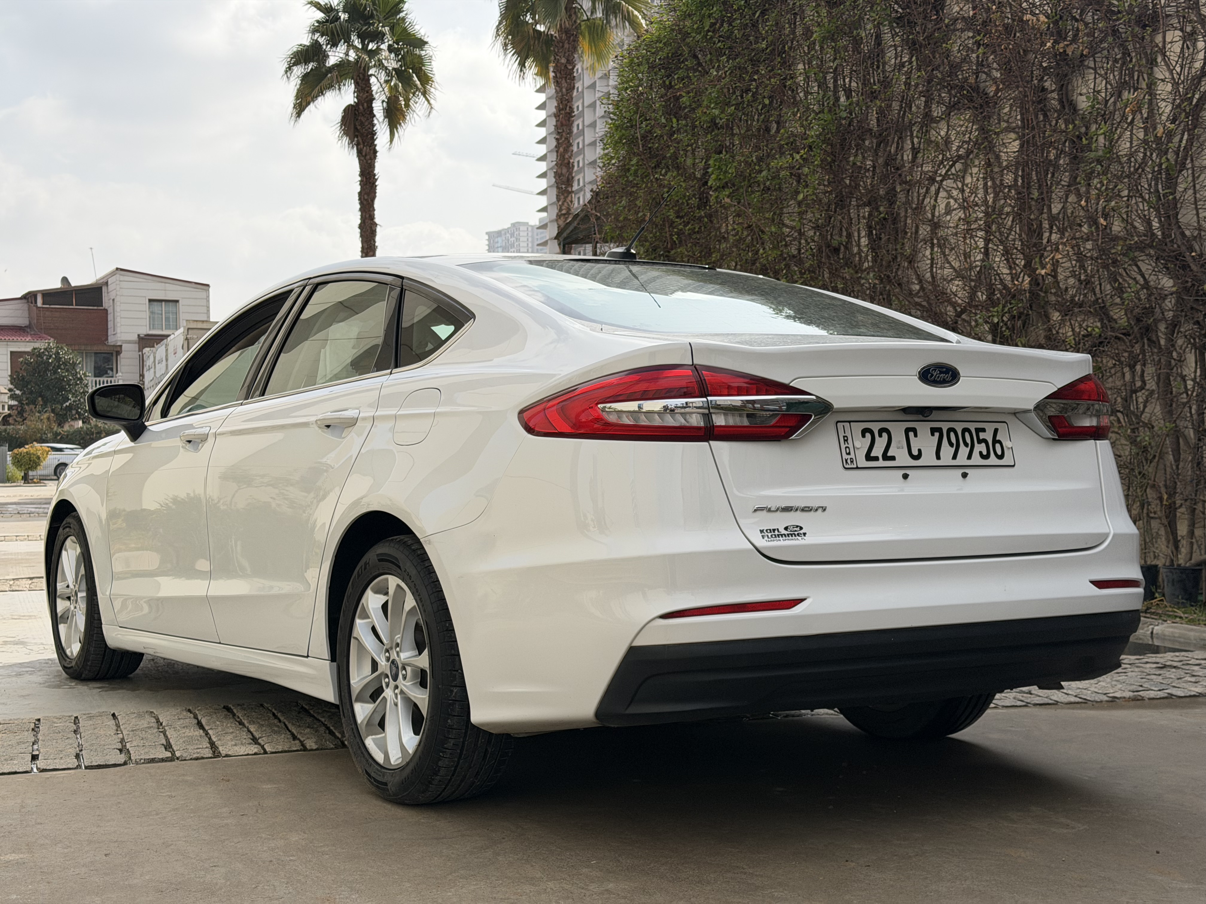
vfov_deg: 30.3
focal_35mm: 48
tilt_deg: +0.0
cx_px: 603
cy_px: 452
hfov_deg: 39.7
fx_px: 1672
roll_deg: +0.7
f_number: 1.78
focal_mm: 6.76
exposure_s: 1/4878
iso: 64
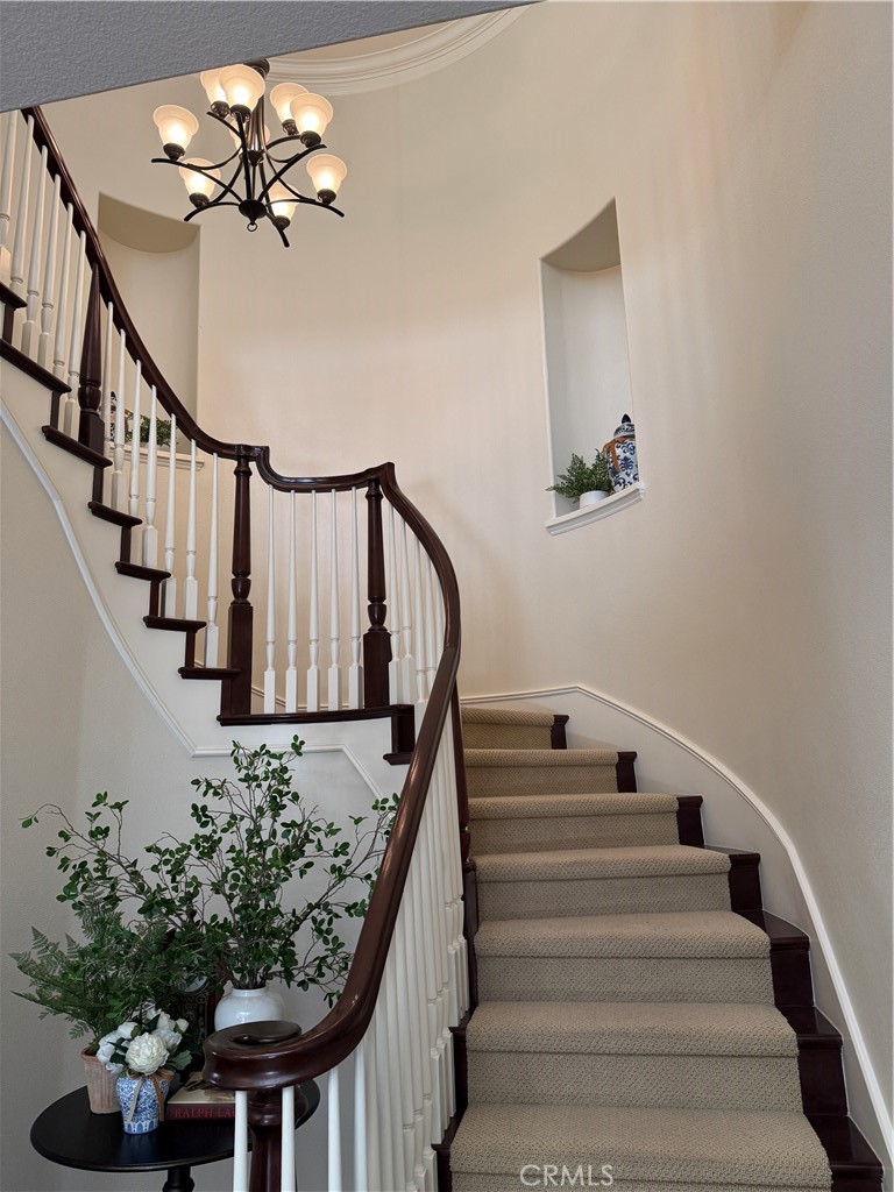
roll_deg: +1.7
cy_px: 596
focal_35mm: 24
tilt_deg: +14.2
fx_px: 826
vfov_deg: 71.6
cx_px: 447
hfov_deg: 56.8
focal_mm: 6.76
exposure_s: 1/120
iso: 200
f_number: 1.78
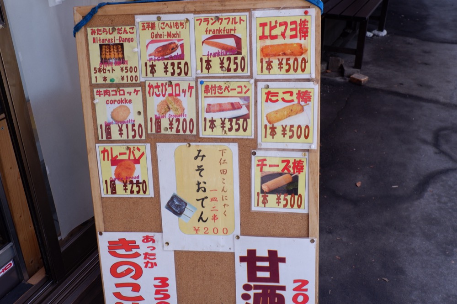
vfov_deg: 36.8
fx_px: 457
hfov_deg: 53.1
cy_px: 152
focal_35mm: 36
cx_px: 228
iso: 250
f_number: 7.1
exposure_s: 1/34
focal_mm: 24.3
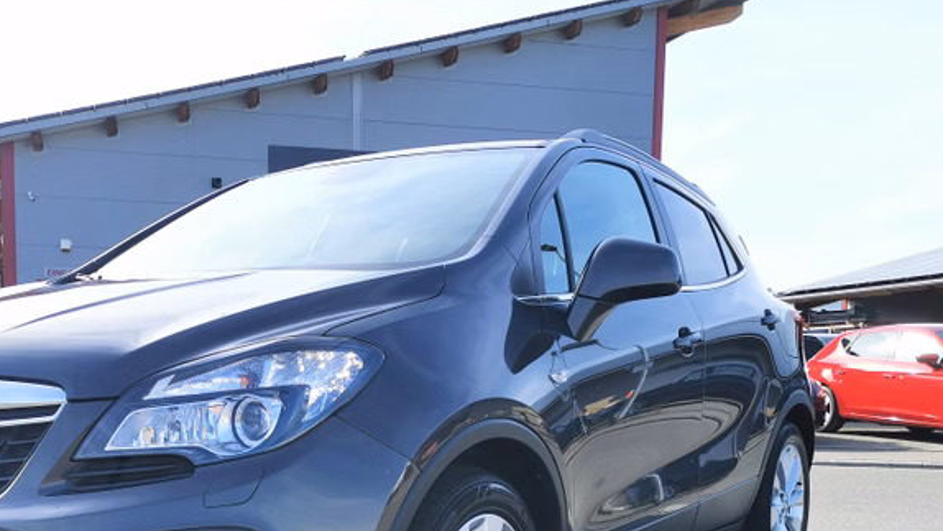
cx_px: 304
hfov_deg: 45.6
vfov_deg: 26.2
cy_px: 487
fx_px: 1100
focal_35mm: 44
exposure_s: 1/1656
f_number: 1.8
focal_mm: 5.58
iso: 50
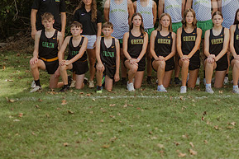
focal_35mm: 107
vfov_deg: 12.7
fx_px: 711
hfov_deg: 18.8
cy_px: 21
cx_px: 215
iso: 250
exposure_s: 1/1600
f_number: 4
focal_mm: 50
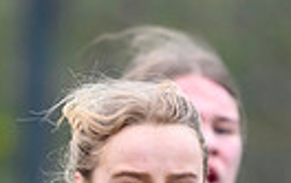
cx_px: 195
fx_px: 30625
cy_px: 544
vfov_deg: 0.3
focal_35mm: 3855
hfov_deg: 0.5
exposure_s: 1/1600
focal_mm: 560
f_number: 4
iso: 800
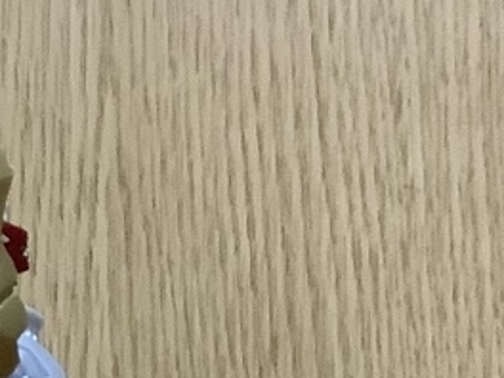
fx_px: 2053
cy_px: 764
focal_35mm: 141
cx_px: -74
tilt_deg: -5.0
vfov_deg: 9.8
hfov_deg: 13.7
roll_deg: -0.1
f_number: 2.4
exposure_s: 1/40
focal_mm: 3.3
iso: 320
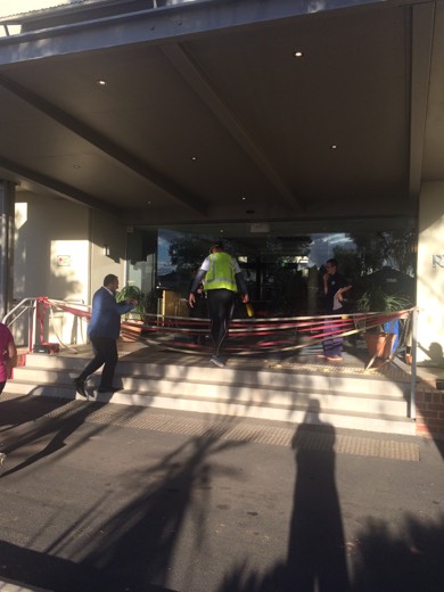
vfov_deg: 61.7
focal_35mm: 29
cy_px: 296
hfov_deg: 48.2
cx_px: 222
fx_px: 496
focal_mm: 4.15
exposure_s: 1/641
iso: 32
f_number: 2.2
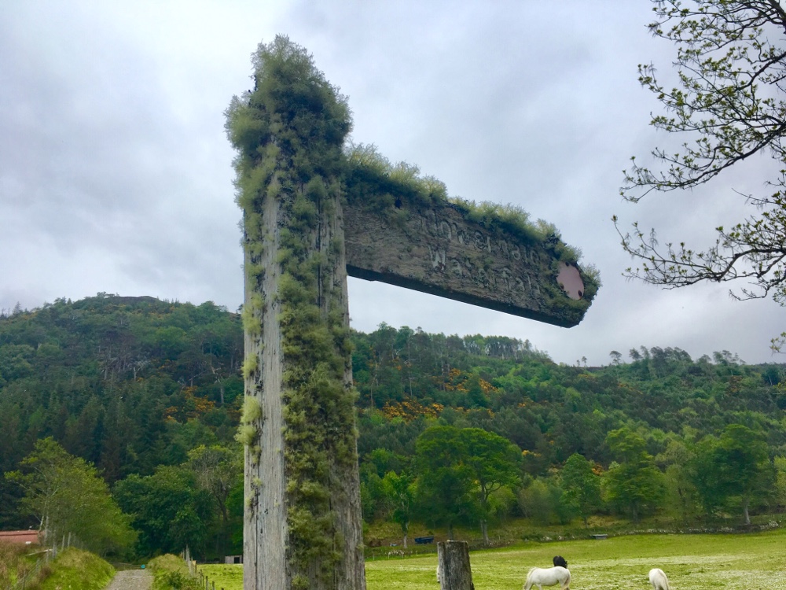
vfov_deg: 48.2
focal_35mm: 29
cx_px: 393
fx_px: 658
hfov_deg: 61.7
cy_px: 295
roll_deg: +4.8
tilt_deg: +20.8
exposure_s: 1/1672
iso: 25
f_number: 2.2
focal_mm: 4.15
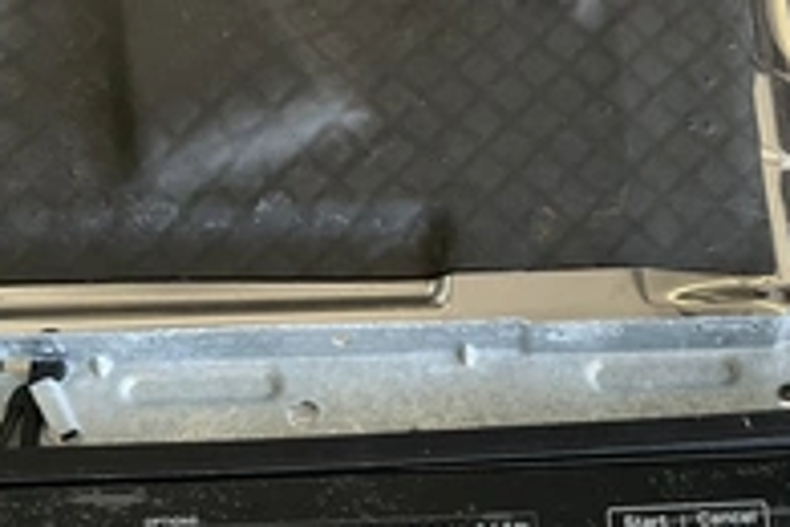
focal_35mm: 62
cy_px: 511
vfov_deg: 21.2
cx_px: 624
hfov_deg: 31.6
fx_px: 1360
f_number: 1.8
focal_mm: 3
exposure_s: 1/60
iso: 40
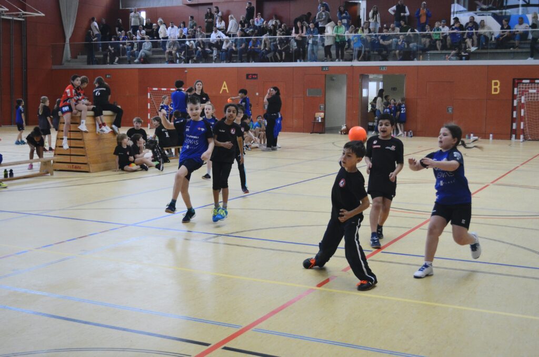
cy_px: 178
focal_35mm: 45
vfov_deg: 29.7
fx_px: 672
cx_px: 270
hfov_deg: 43.7
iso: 1600
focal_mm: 30
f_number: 4.5
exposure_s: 1/500
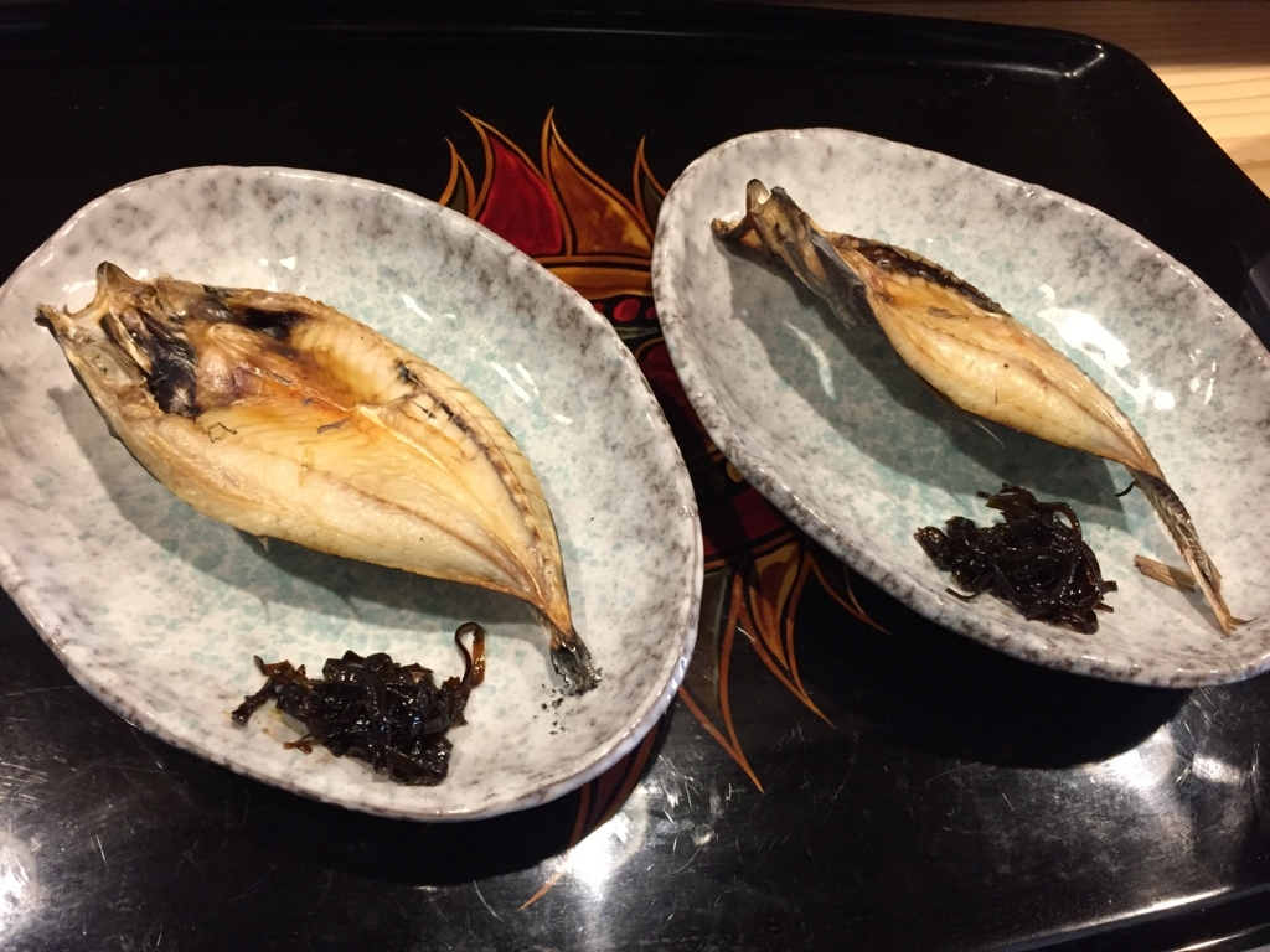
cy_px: 476
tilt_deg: -59.7
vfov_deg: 48.2
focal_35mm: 29
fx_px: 1064
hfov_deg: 61.7
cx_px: 635
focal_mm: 4.15
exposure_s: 1/30
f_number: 2.2
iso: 160
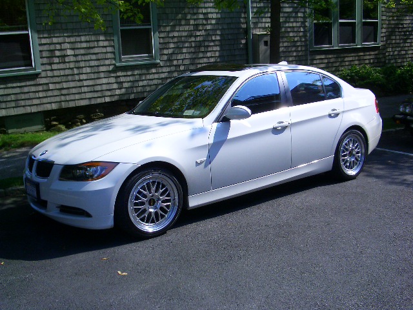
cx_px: 206
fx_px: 489
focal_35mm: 41
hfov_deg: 45.8
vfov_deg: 35.1
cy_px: 155
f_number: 4.6
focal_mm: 6.8
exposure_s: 1/400
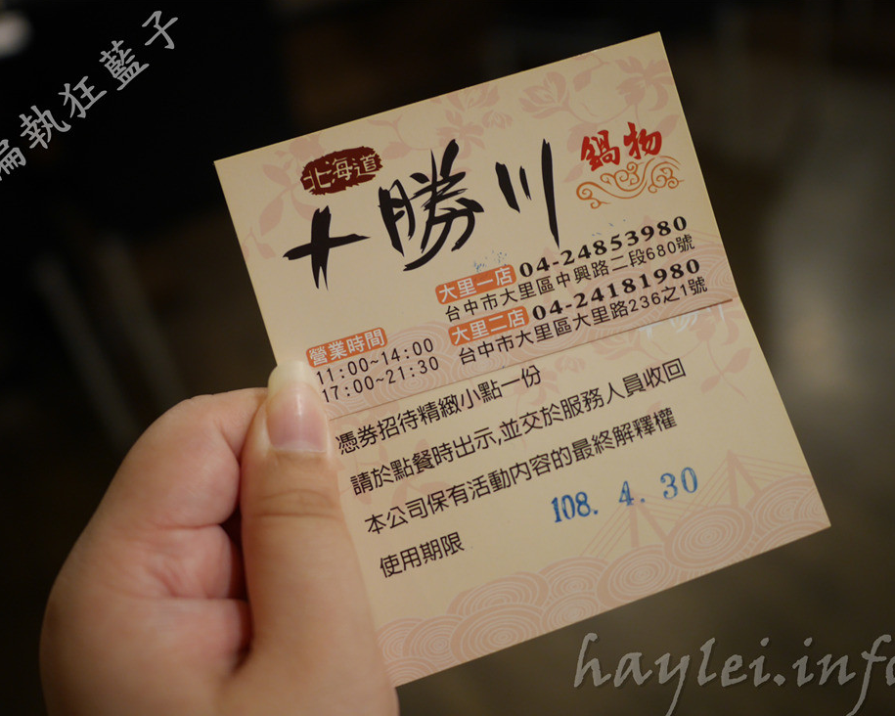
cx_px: 455
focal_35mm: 32
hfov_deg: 55.7
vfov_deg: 45.8
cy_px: 363
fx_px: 848
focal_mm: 15
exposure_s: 1/60
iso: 400
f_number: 1.7
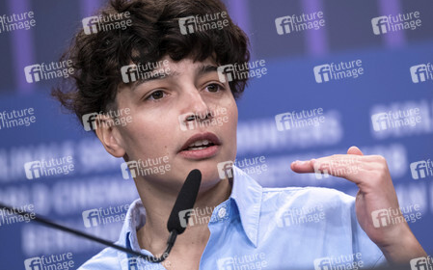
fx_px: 2536
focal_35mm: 215
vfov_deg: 6.1
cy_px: 144
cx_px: 216
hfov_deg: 9.8
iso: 1250
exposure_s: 1/160
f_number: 2.8
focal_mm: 140
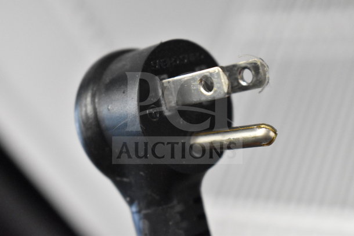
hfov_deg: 24.6
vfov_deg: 16.6
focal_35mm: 82
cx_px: 177
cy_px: 118
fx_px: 811
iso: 8000
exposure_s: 1/100
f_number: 5.6
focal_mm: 55
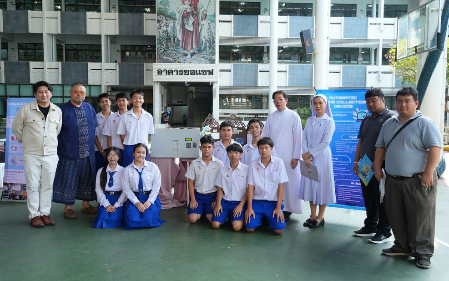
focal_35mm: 33
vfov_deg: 38.9
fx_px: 398
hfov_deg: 58.9
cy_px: 139
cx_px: 223
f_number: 4
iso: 100
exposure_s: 1/100
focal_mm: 21
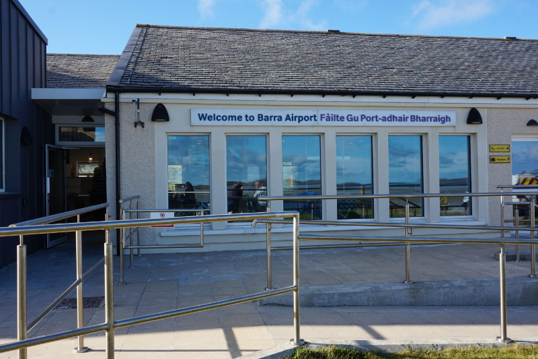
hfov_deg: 59.5
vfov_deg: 41.7
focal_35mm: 32
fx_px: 471
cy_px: 180
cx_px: 269
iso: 100
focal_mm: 21
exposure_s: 1/80
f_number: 11
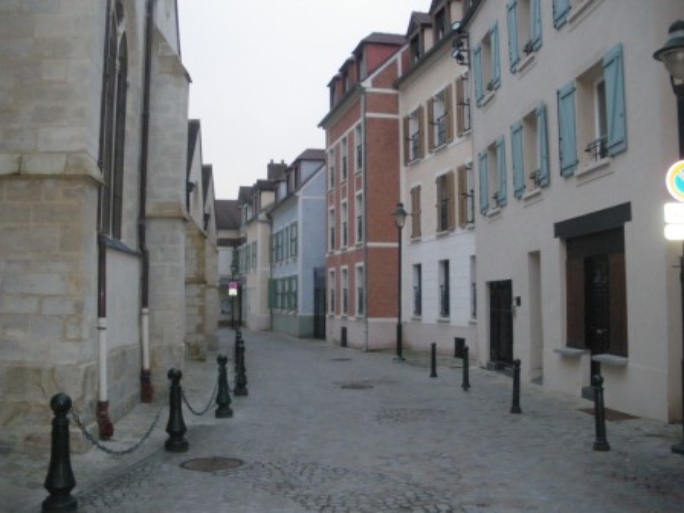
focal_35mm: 36
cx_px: 342
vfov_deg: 39.7
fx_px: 711
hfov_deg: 51.4
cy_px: 256
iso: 640
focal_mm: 6.3
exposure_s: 1/50
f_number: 3.5
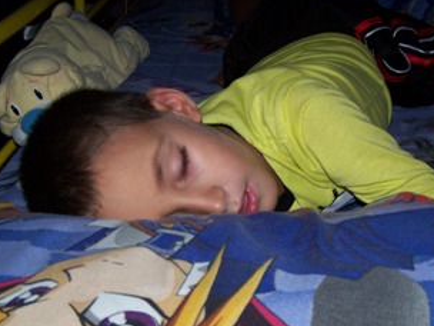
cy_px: 226
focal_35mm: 56
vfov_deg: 25.9
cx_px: 196
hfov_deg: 34.3
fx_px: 702
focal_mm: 6.3
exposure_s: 1/60
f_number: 2.8
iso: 140
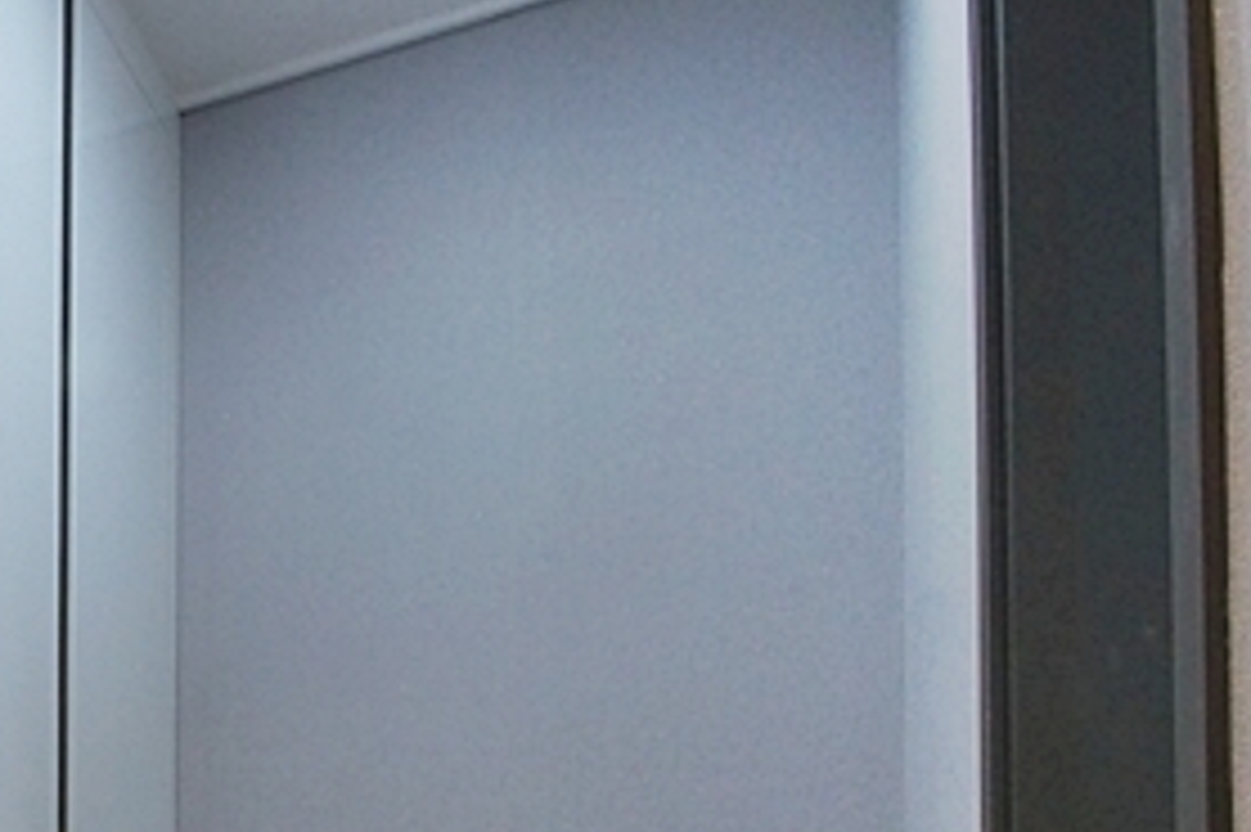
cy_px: 1052
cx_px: -212
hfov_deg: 34.3
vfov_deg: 25.0
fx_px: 1647
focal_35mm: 47
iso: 800
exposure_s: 1/30
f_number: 9
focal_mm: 11
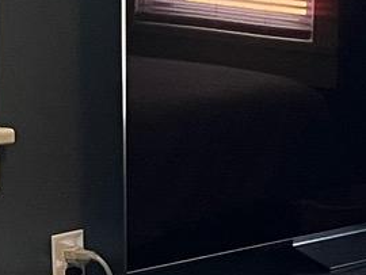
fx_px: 2085
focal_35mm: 197
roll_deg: -0.4
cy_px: 111
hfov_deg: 9.9
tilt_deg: -7.4
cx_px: 416
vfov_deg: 7.6
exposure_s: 1/60
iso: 125
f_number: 1.5
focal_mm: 5.7
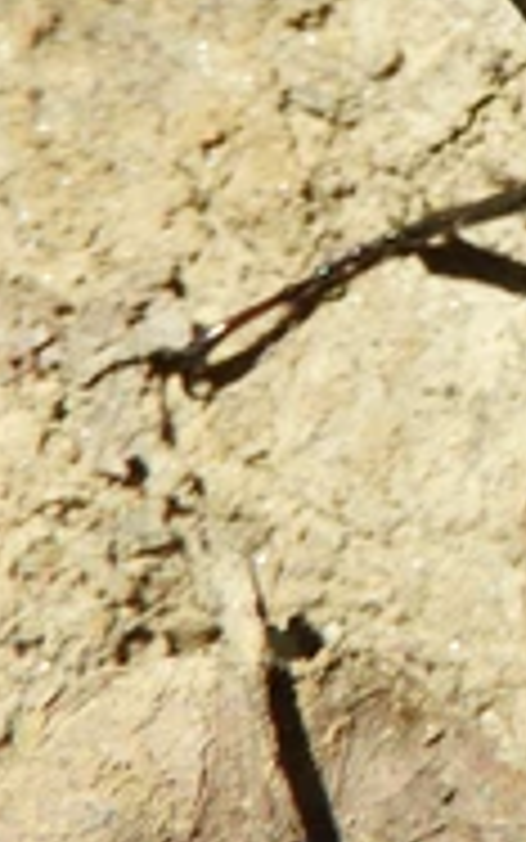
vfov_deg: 14.1
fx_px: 3323
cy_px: -70
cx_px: 1196
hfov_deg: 8.4
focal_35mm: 145
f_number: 3.8
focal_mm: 7.2
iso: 100
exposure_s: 1/800
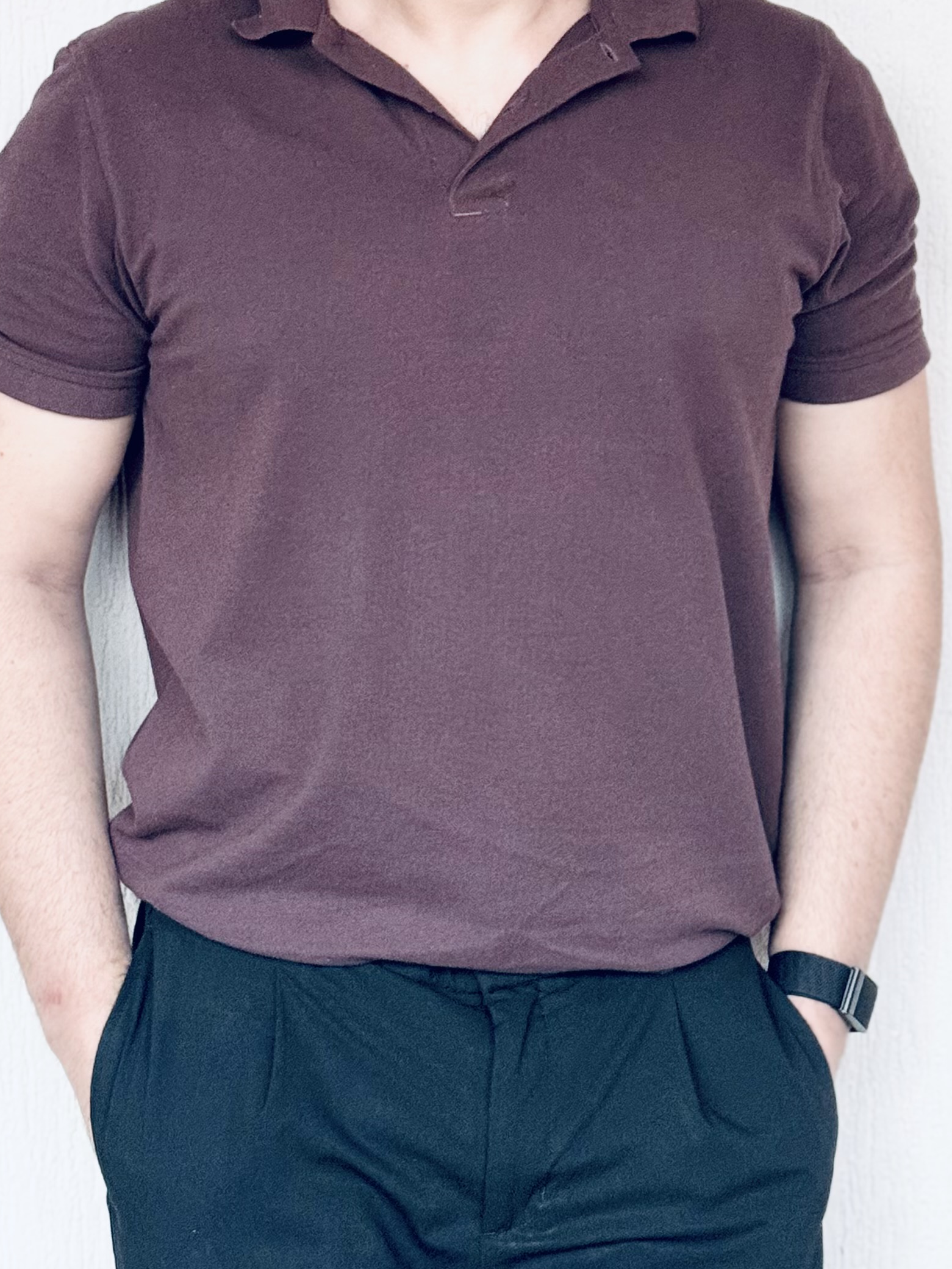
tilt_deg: -5.7
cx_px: 523
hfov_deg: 15.9
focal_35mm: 93
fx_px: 3410
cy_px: 337
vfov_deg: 20.9
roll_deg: +0.5
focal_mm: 6.76
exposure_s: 1/33
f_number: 1.78
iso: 250
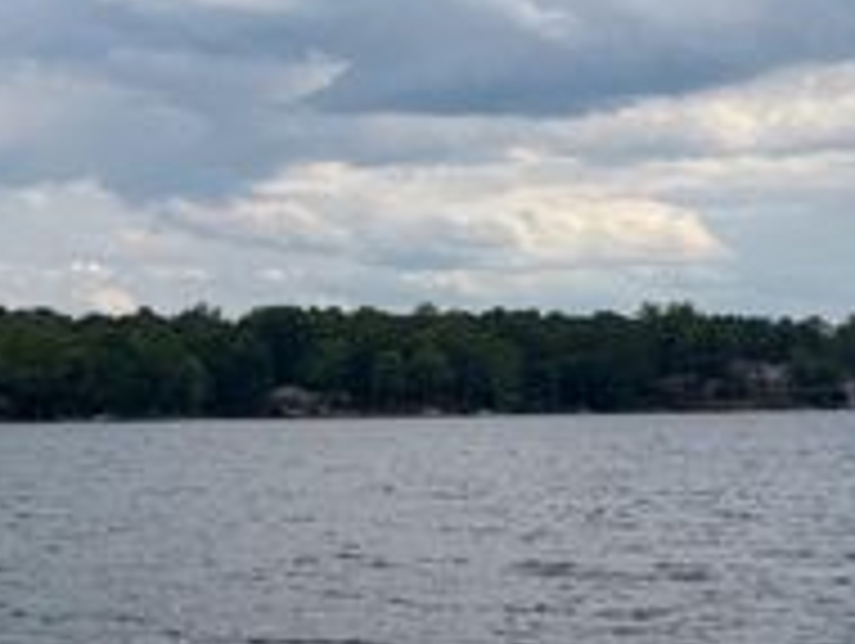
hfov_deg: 26.7
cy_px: 358
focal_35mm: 63
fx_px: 1558
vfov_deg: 23.3
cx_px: -207
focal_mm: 6.76
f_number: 1.78
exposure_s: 1/5319
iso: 80
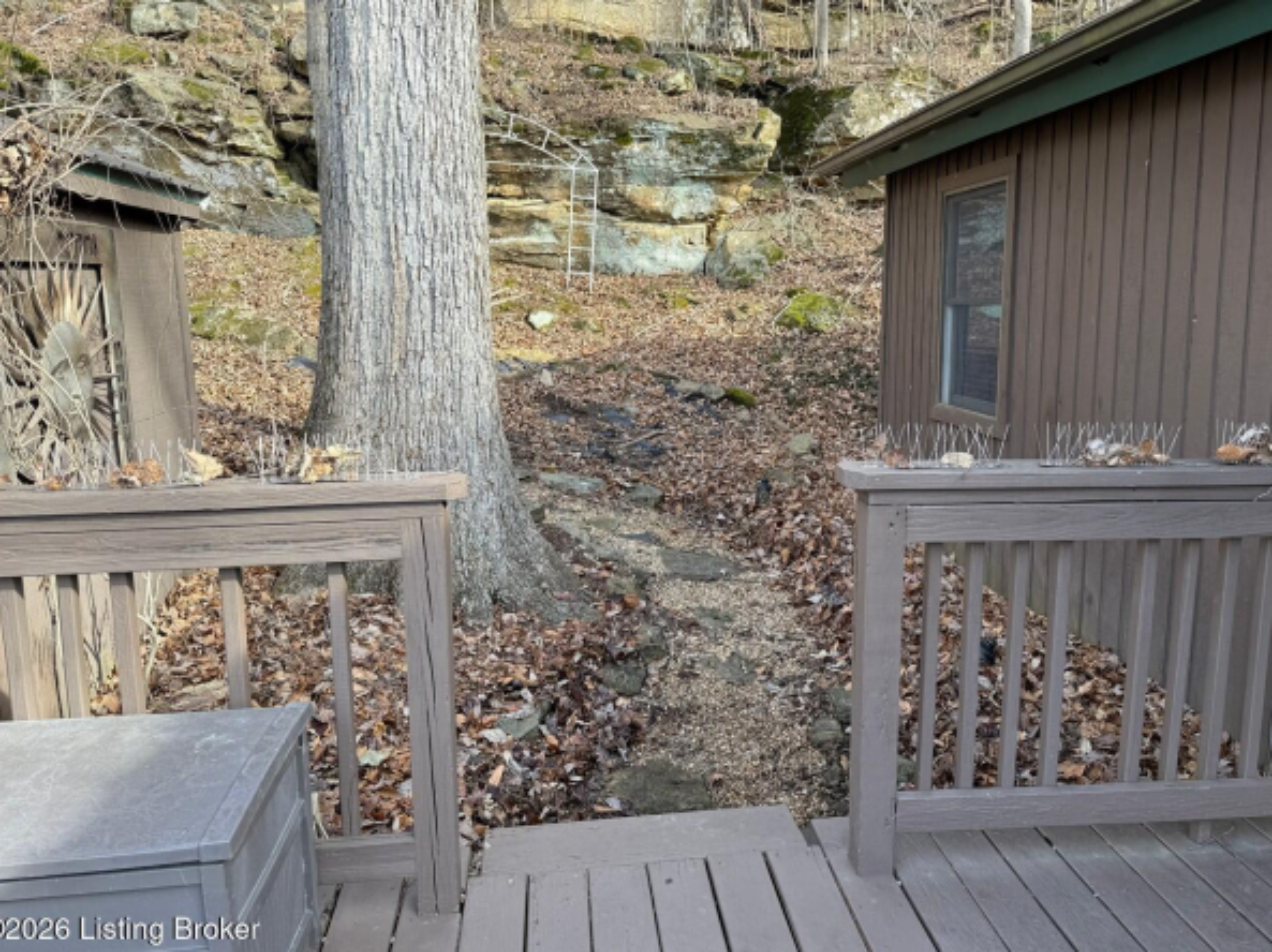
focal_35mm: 27
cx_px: 692
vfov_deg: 51.3
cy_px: 442
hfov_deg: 65.2
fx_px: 992
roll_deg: +0.0
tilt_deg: -7.3
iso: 80
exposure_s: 1/459
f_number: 1.78
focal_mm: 6.76
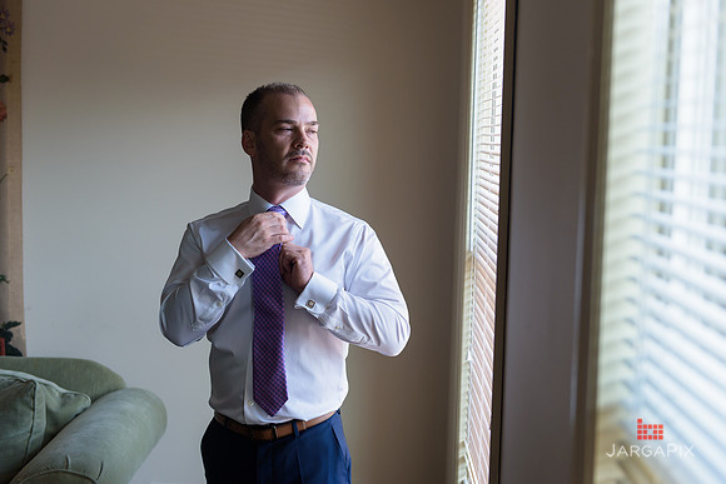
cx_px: 363
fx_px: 1109
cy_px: 242
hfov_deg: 36.2
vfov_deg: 24.6
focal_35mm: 55
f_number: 3.2
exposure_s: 1/125
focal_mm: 55
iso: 200
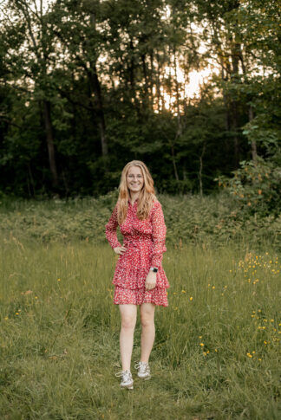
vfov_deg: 39.6
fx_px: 585
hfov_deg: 27.0
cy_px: 210
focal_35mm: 50
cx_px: 140
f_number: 2.5
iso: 640
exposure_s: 1/800
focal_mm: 50
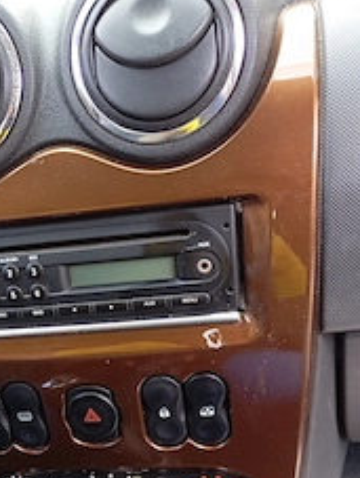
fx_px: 678
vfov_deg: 37.1
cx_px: 88
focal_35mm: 49
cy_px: 402
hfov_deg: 29.3
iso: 353
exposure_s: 1/33.3
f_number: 1.8
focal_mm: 4.27
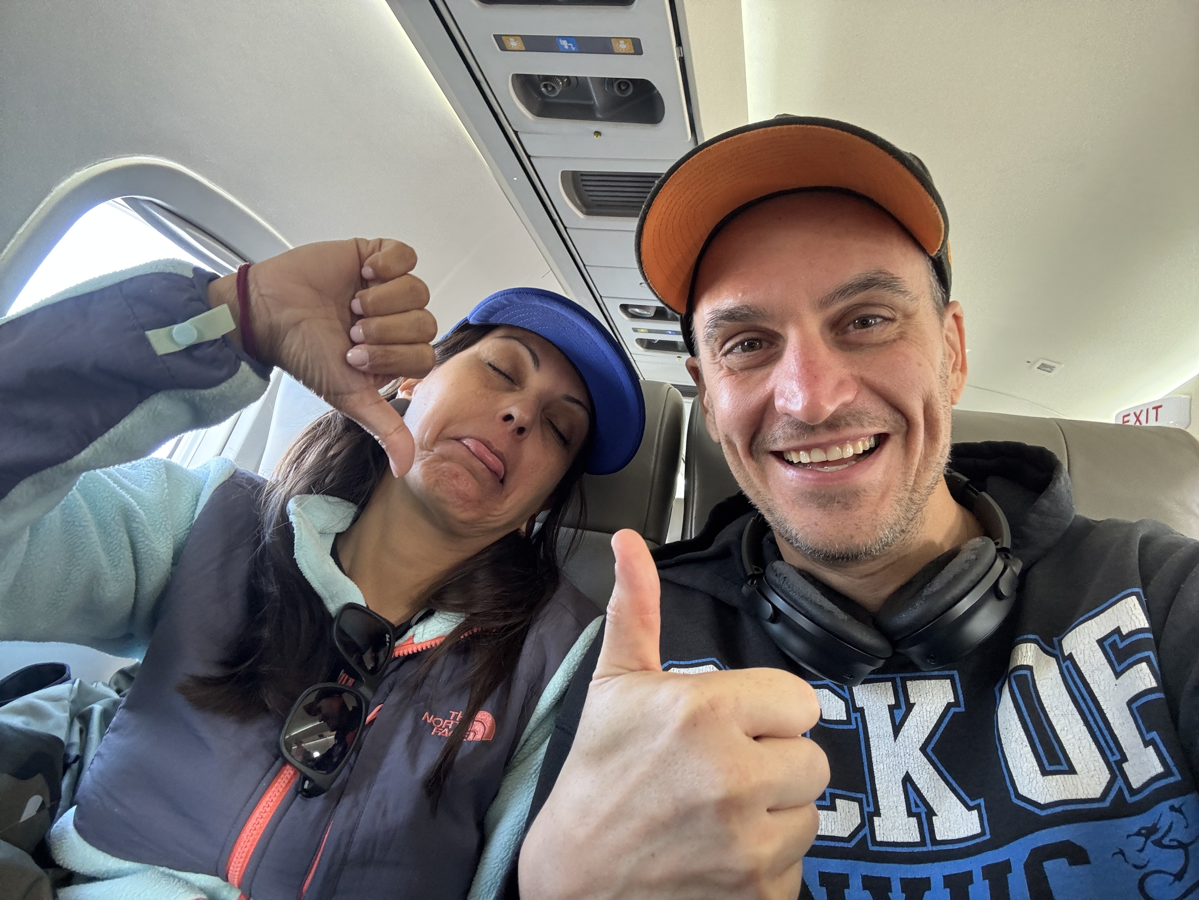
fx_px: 797
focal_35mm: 23
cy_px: 450
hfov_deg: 73.9
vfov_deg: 58.9
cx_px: 600
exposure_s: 1/60
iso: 160
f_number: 1.9
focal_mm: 2.69
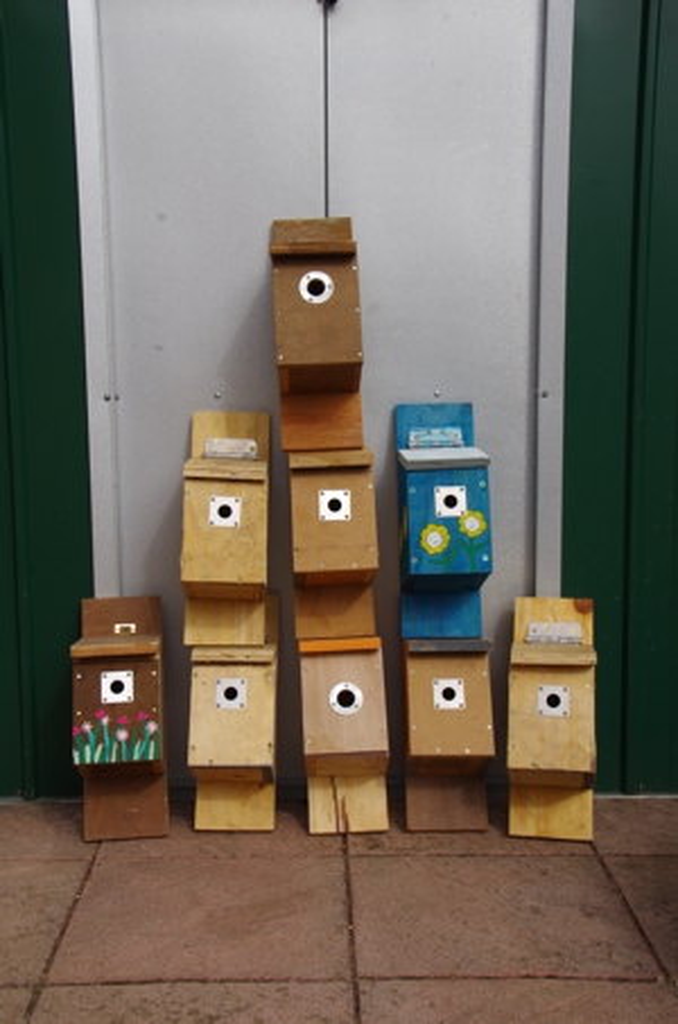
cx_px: 339
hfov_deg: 28.0
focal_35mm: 48
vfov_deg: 41.2
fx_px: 1362
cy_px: 512
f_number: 11
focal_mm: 32
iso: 200
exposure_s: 1/160
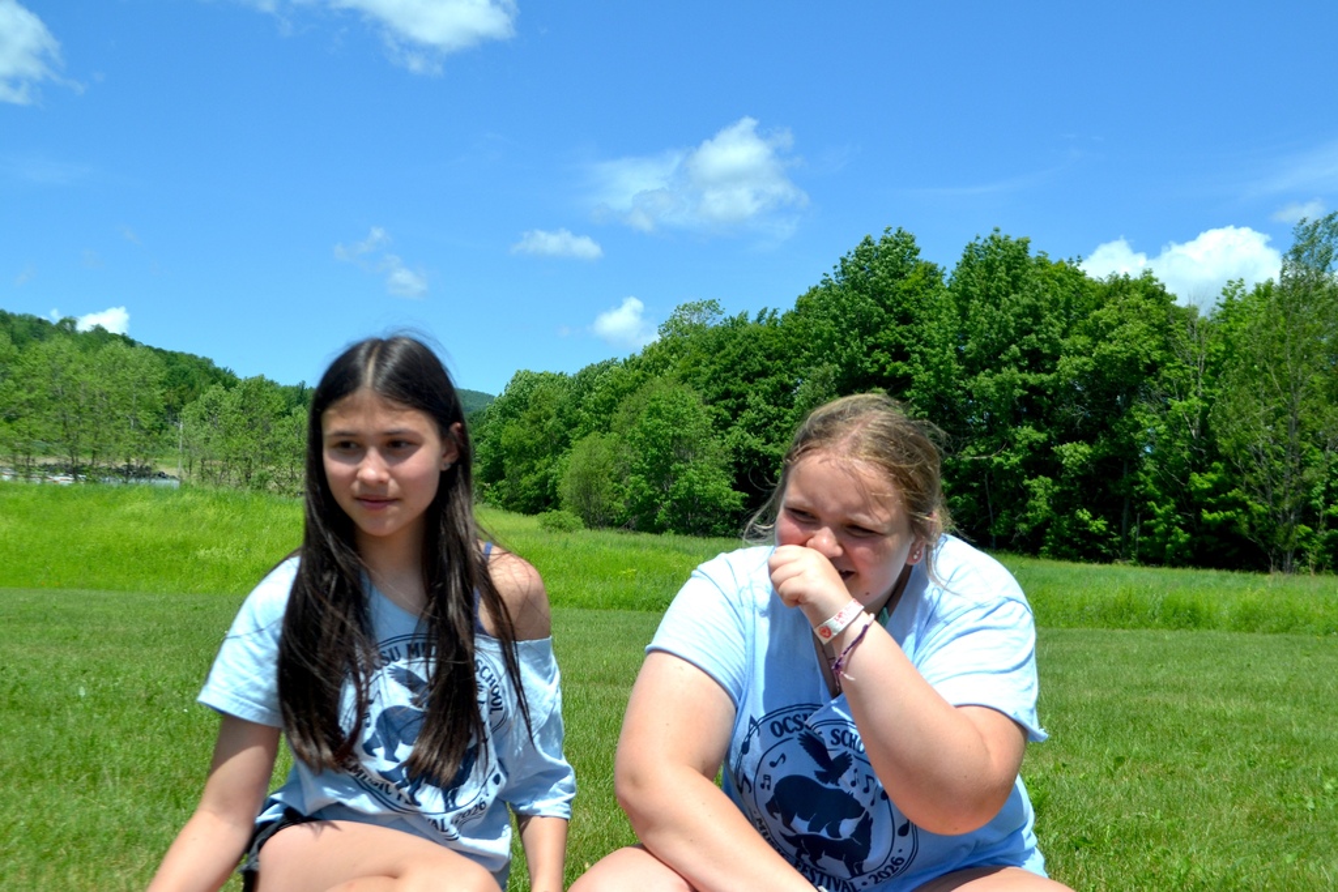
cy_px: 446
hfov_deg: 46.4
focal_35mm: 42
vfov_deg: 31.9
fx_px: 1561
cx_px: 669
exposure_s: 1/1600
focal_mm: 28
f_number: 6.3
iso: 400
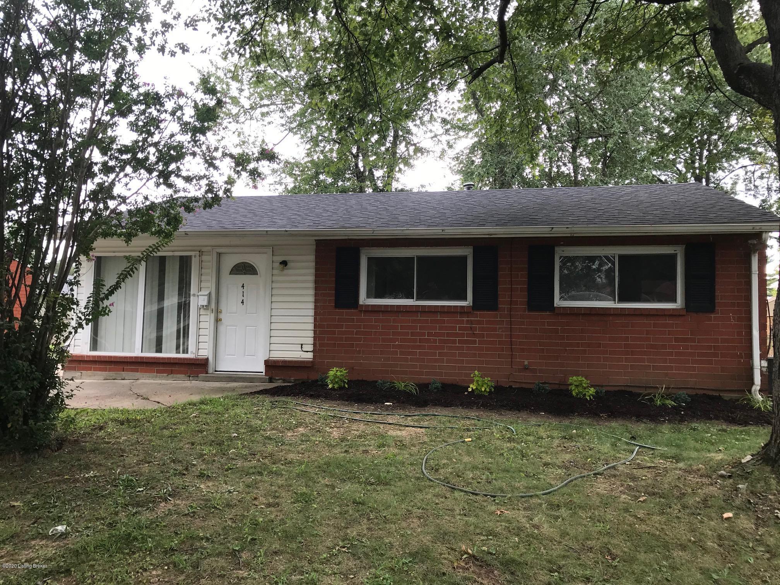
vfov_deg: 49.7
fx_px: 631
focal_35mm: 28
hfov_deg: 63.4
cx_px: 390
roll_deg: -0.9
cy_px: 292
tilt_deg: +4.2
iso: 20
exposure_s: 1/304
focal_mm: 3.99
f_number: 1.8
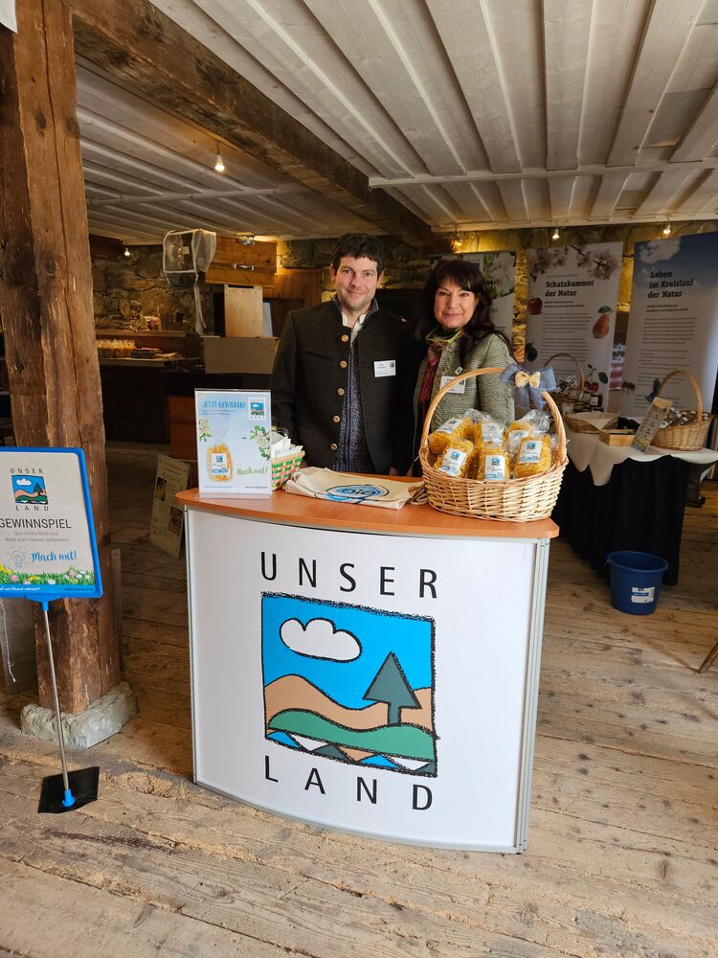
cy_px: 479
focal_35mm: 23
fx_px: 636
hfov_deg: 58.9
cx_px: 359
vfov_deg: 73.9
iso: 160
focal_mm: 5.4
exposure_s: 1/180
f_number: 1.8
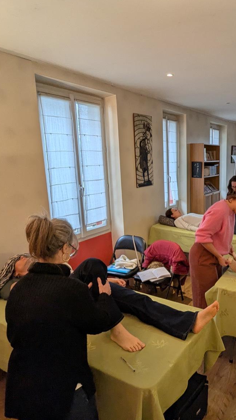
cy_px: 213
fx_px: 267
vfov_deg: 76.3
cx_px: 198
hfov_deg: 44.7
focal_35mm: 24
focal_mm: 2.35
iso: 144
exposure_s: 1/100
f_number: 2.2
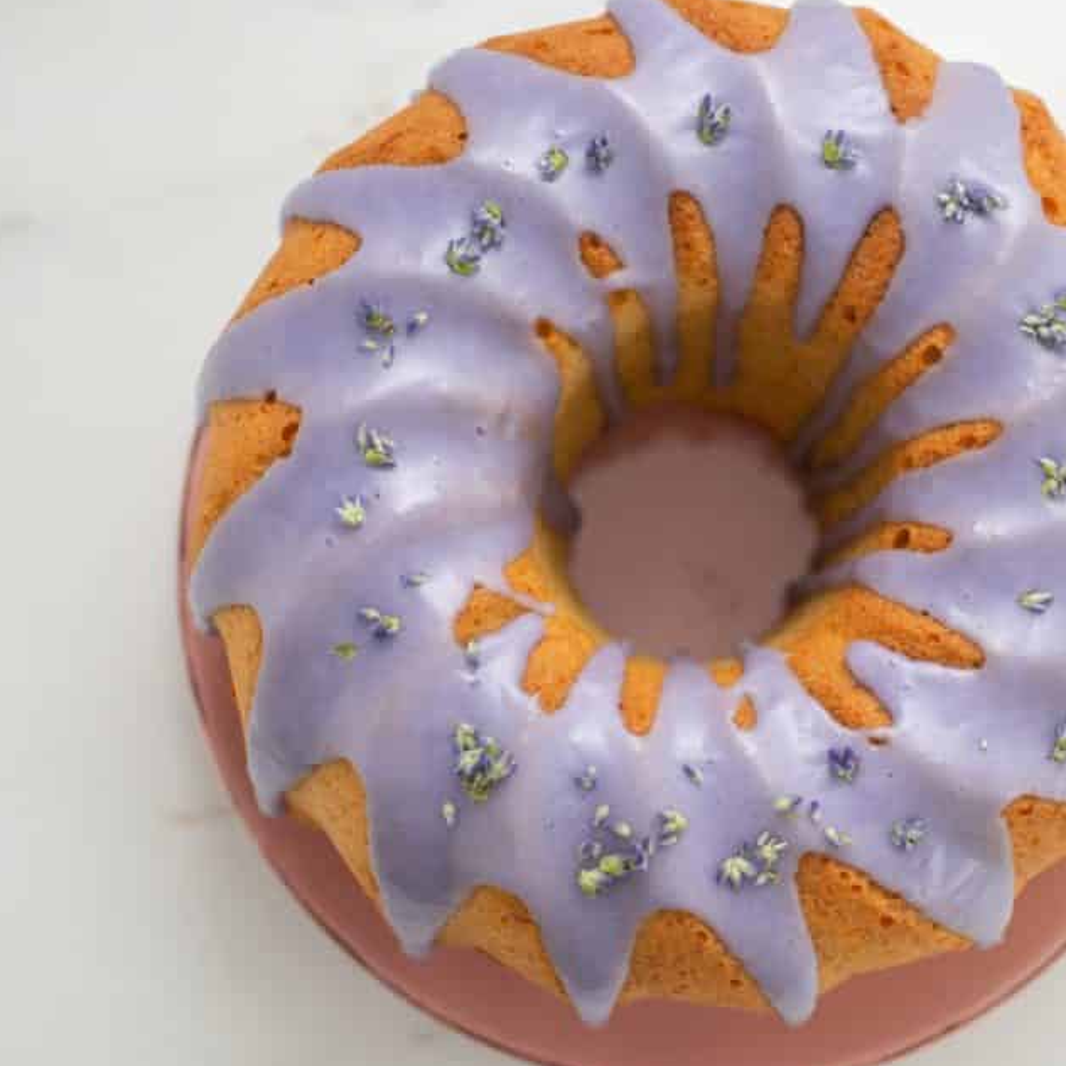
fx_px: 2160
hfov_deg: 27.5
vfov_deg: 27.7
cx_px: 717
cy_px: 558
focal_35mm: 62
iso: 800
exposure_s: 1/60
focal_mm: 45
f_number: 4
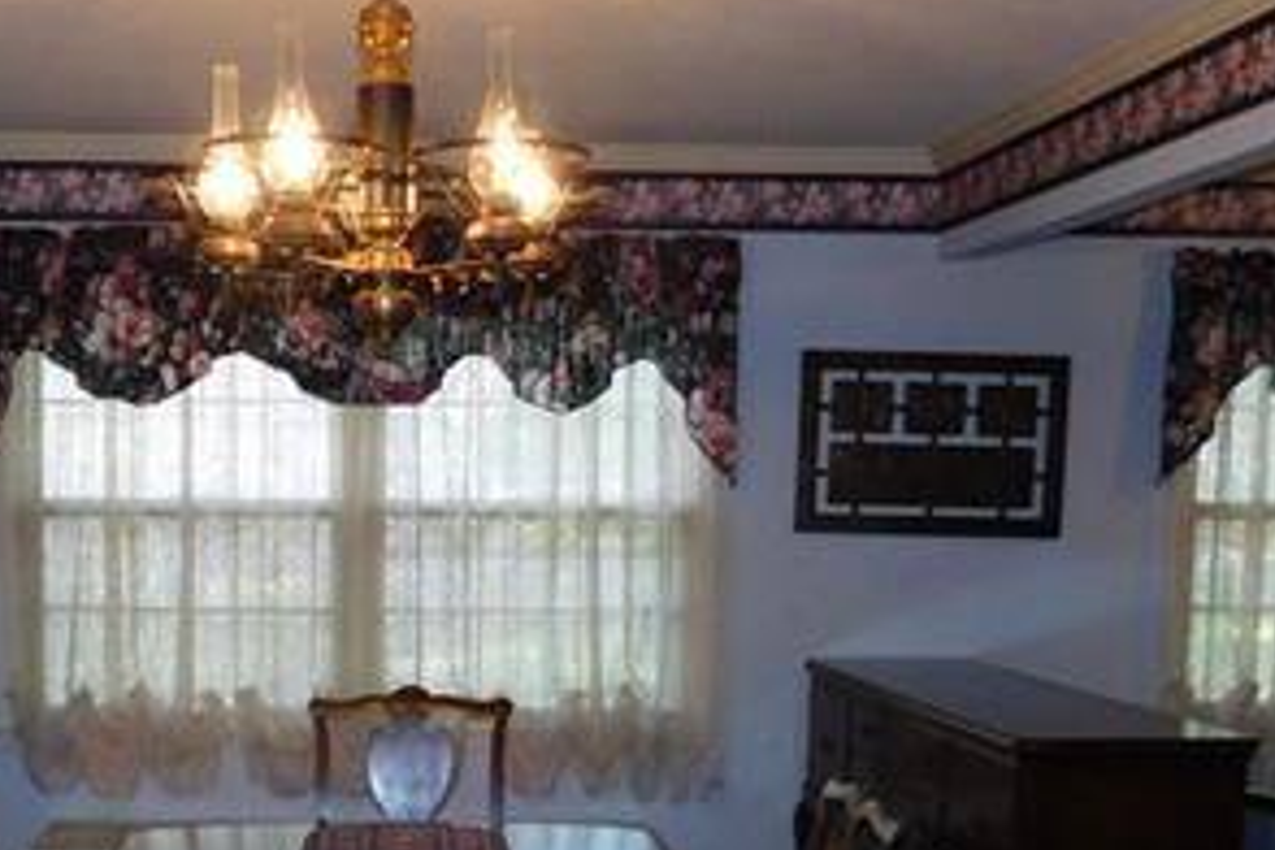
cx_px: 412
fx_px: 1842
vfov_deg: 25.3
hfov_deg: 37.7
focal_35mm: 52
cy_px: 733
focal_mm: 4
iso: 200
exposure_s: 1/30
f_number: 3
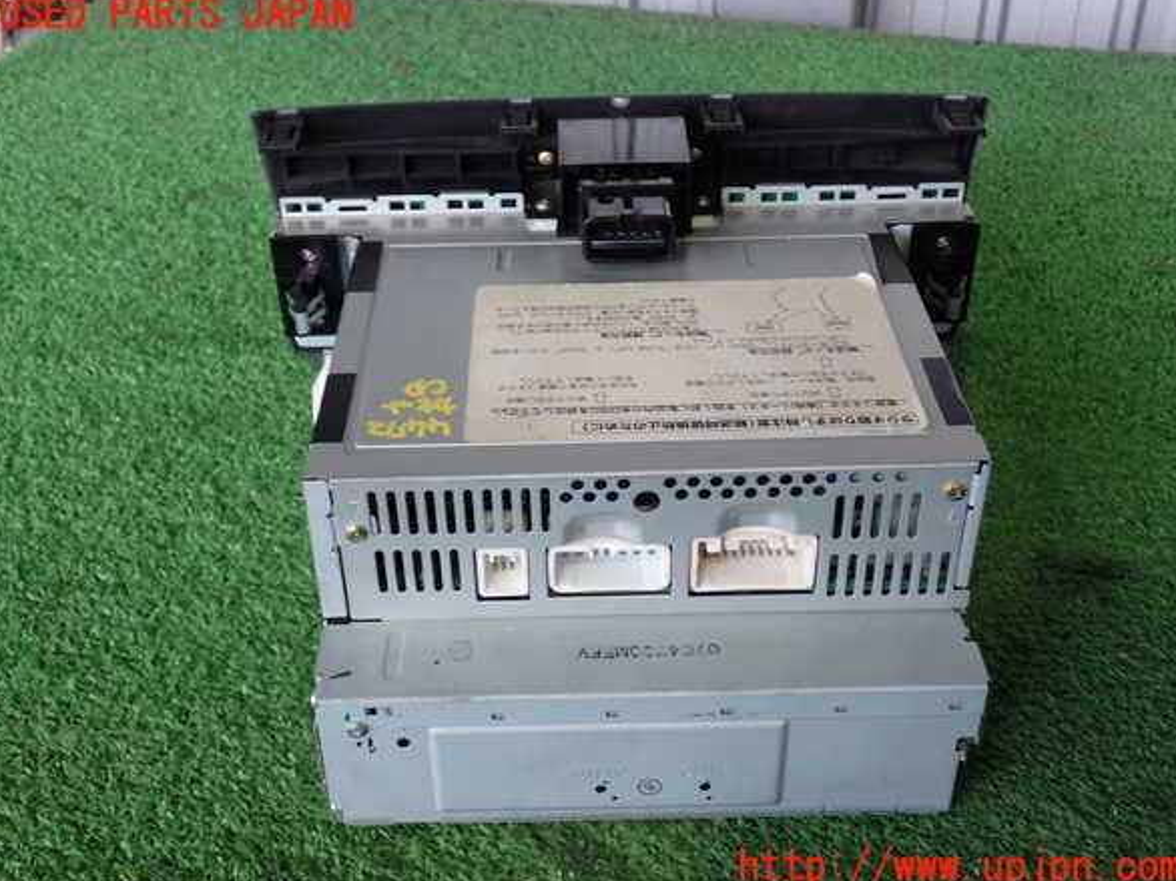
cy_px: 442
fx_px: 1426
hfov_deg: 44.8
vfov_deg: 34.3
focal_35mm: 42
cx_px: 590
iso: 200
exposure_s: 1/50
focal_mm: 7.31
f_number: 2.8
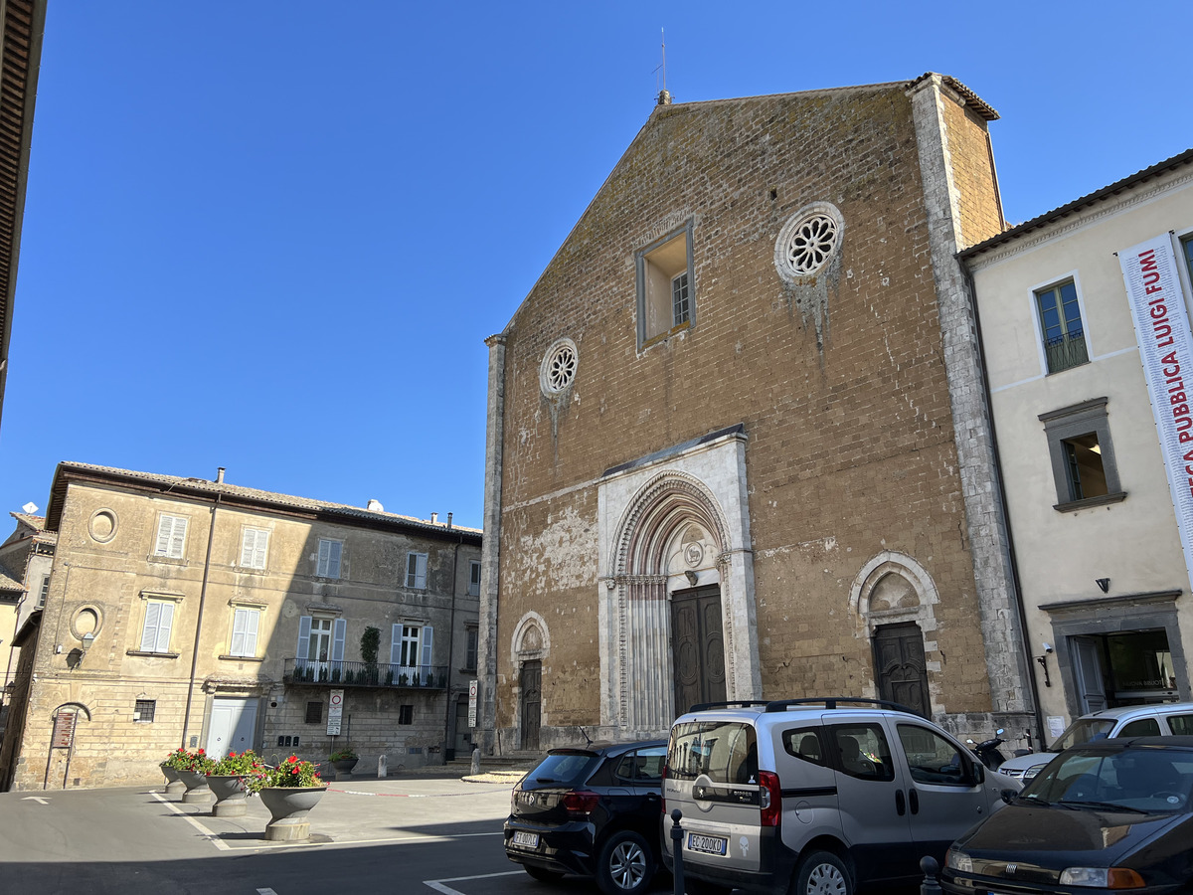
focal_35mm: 26
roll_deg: +0.6
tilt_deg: +18.5
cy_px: 448
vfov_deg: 53.1
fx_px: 896
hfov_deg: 67.3
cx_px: 596
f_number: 1.5
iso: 50
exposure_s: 1/2208
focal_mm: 5.7
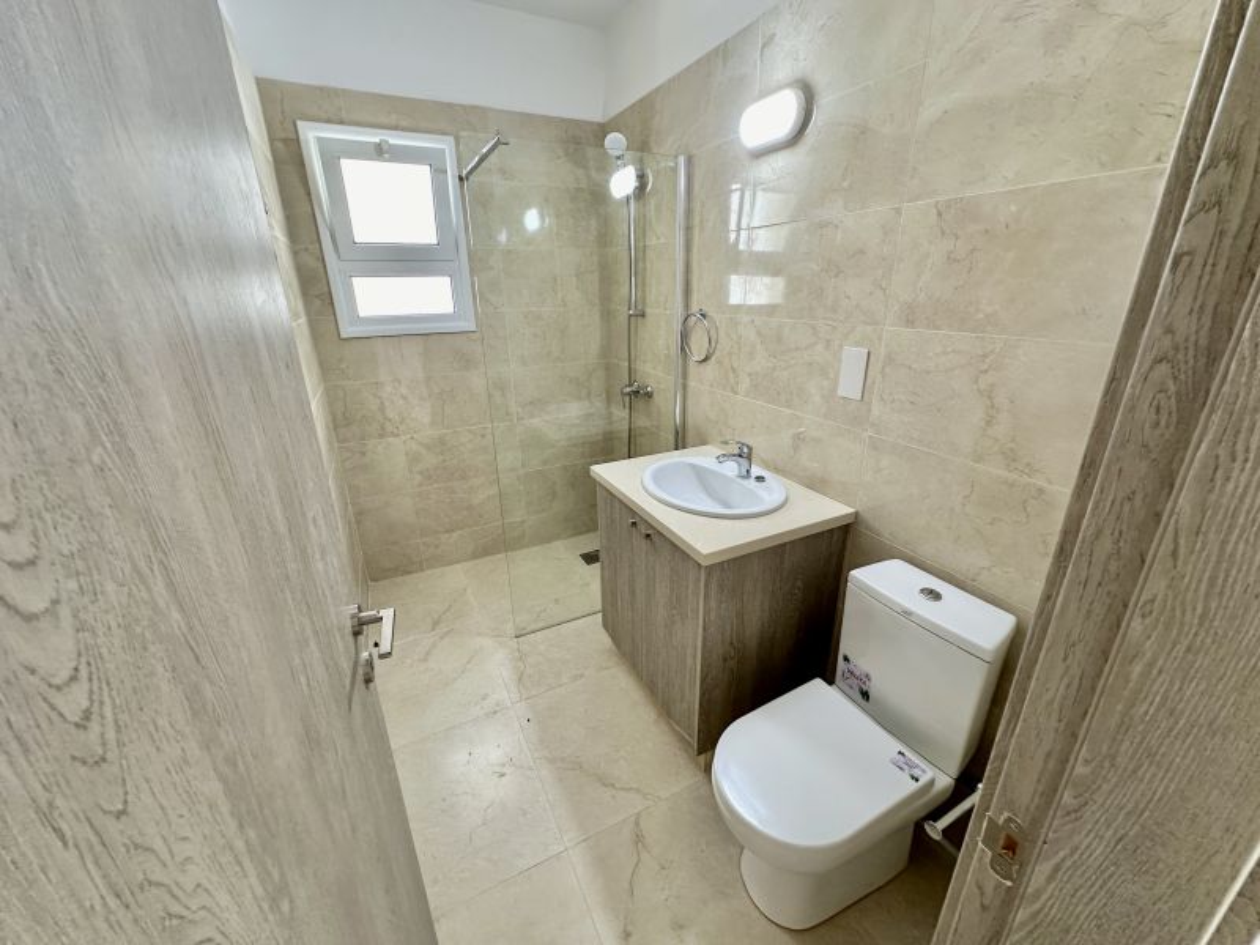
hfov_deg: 102.1
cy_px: 472
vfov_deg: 85.7
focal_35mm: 14
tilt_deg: -19.7
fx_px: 510
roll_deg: +0.7
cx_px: 630
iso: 160
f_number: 2.2
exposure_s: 1/100
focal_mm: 2.22
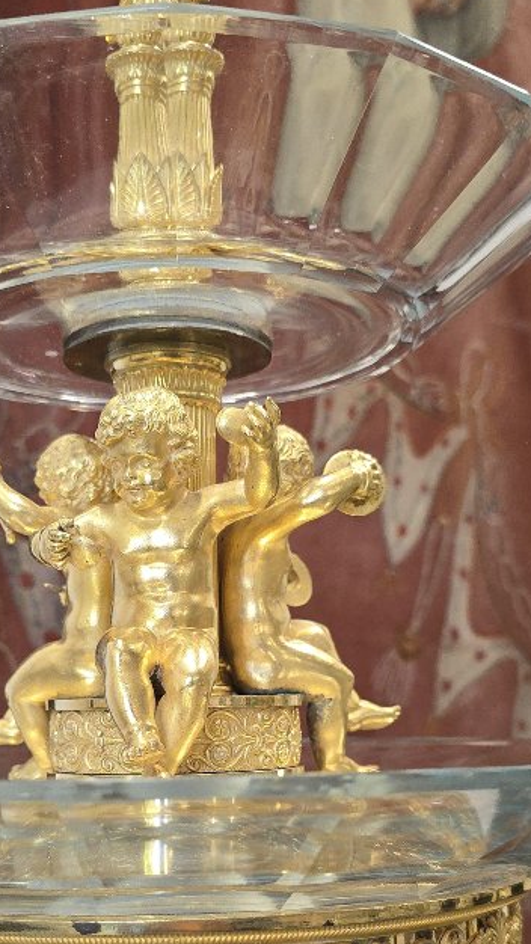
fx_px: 1202
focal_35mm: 48
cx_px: 205
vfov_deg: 42.0
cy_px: 671
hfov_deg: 24.9
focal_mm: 6.3
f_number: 1.7
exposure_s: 1/100
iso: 250
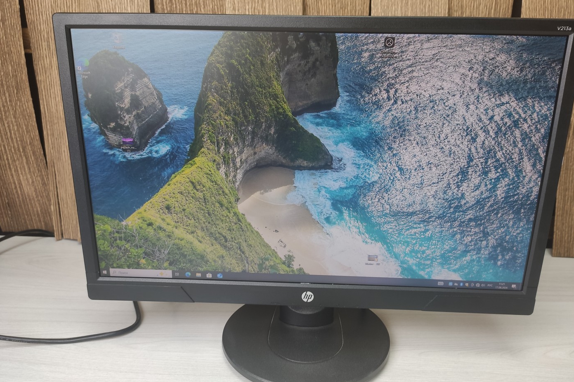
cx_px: 295
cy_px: 198
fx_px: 446
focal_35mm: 28
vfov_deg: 46.4
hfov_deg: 65.5
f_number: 1.75
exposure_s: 1/50
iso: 164
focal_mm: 4.77
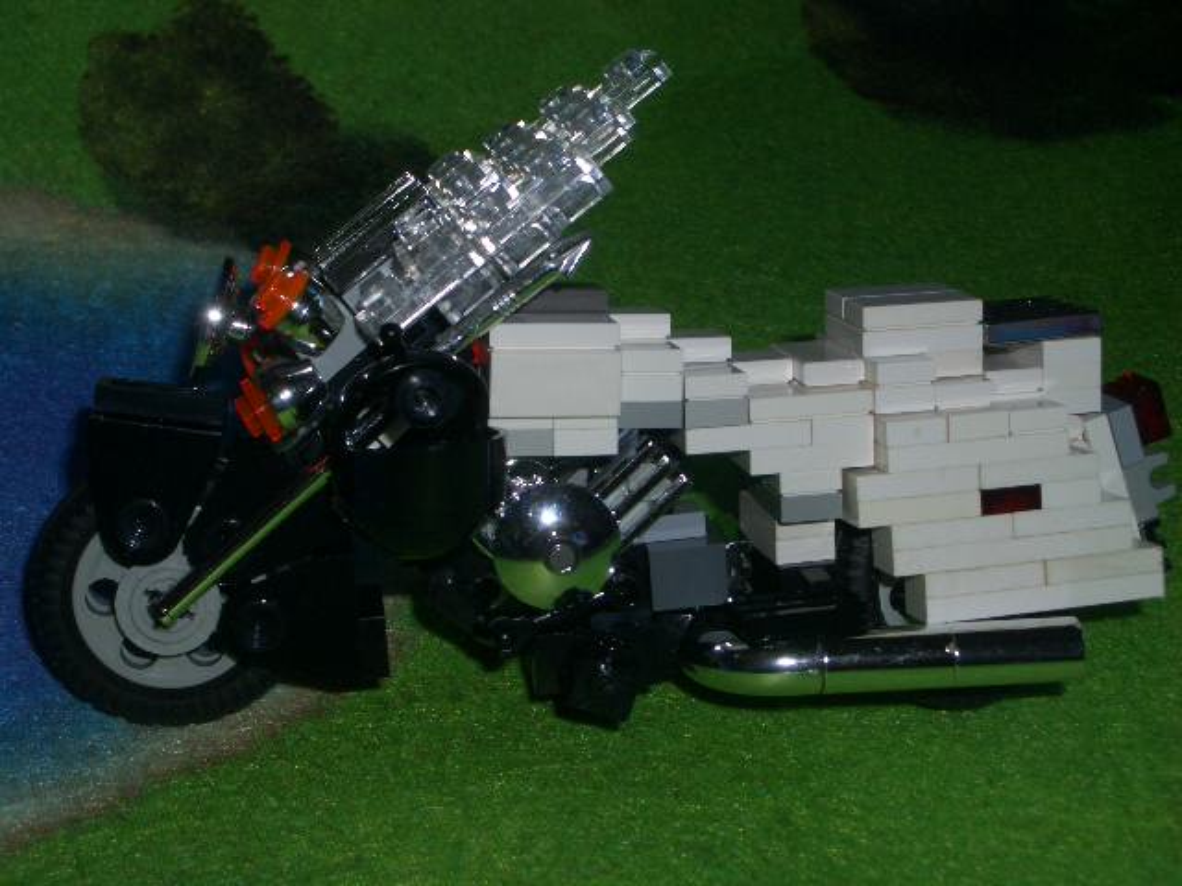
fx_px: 2117
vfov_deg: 23.7
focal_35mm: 62
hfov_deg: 31.2
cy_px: 443
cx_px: 591
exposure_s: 1/60
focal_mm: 10.2
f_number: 5.6
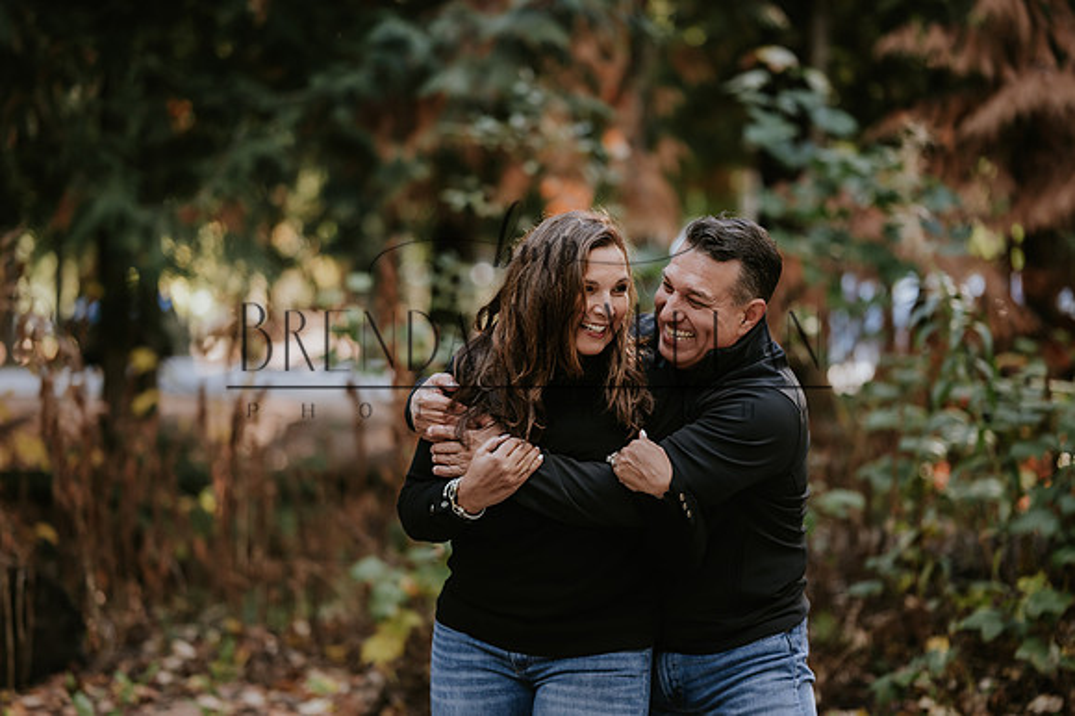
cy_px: 358
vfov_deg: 16.1
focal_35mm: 85
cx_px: 538
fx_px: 2537
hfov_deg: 23.9
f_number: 1.8
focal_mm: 85
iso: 500
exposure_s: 1/640
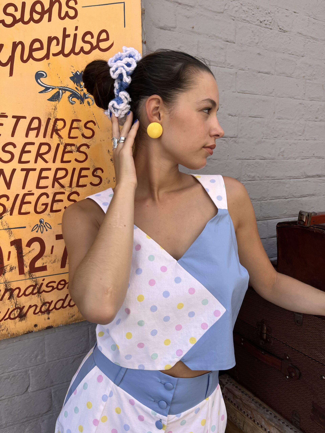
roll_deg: +0.4
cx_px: 162
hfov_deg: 53.1
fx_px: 325
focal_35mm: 26
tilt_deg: -8.7
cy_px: 216
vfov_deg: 67.3
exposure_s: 1/710
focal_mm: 5.1
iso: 50
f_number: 1.6
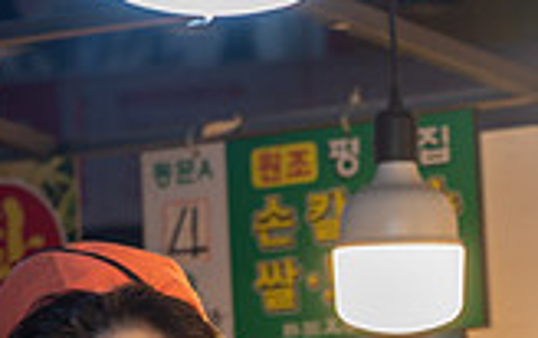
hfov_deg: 7.2
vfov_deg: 4.5
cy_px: 498
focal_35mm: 288
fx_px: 4229
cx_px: -66
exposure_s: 1/160
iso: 220
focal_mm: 70
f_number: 3.5
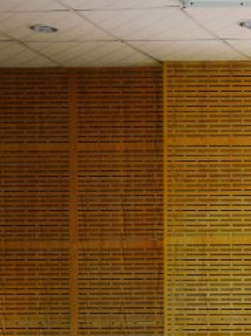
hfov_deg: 6.6
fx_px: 1882
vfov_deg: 9.8
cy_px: 565
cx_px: 867
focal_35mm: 194
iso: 160
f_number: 4
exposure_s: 1/60
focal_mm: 30.5
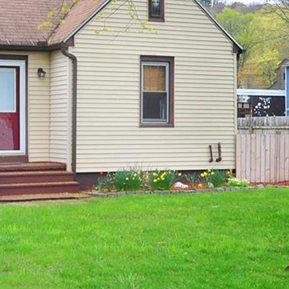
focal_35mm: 73
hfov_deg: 23.3
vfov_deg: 23.5
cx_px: 55
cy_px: 89
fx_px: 690
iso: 1000
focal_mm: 20
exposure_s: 1/800
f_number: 7.1
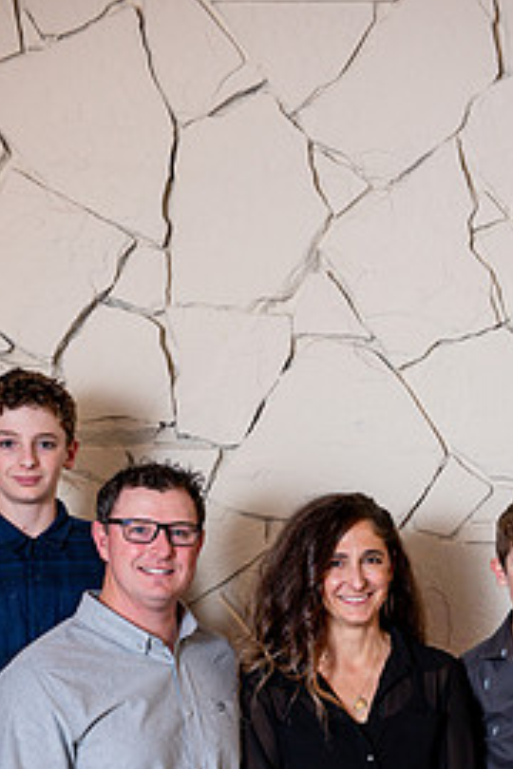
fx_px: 1710
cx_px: 291
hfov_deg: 17.1
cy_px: 629
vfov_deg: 24.9
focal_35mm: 80
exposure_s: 1/200
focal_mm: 48
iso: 500
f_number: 5
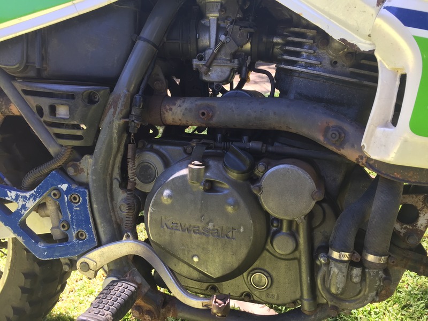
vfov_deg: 48.2
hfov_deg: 61.7
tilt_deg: -26.3
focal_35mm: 29
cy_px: 160
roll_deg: +2.6
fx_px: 359
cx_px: 214
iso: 32
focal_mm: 4.15
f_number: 2.2
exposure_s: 1/100
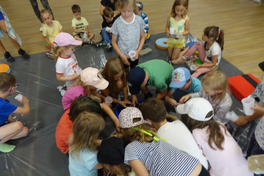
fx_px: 176
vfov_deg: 53.2
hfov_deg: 73.7
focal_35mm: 24
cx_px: 132
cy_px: 88
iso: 250
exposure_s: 1/30
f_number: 2.8
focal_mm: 8.8
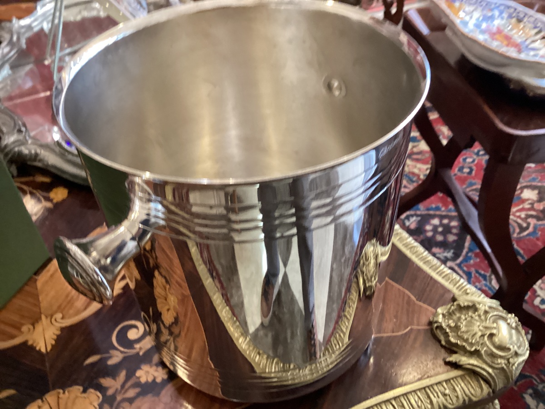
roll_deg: -1.1
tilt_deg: -44.3
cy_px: 204
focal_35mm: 31
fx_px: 488
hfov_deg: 58.4
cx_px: 272
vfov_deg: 45.4
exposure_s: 1/30
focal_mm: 3.3
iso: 320
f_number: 2.4
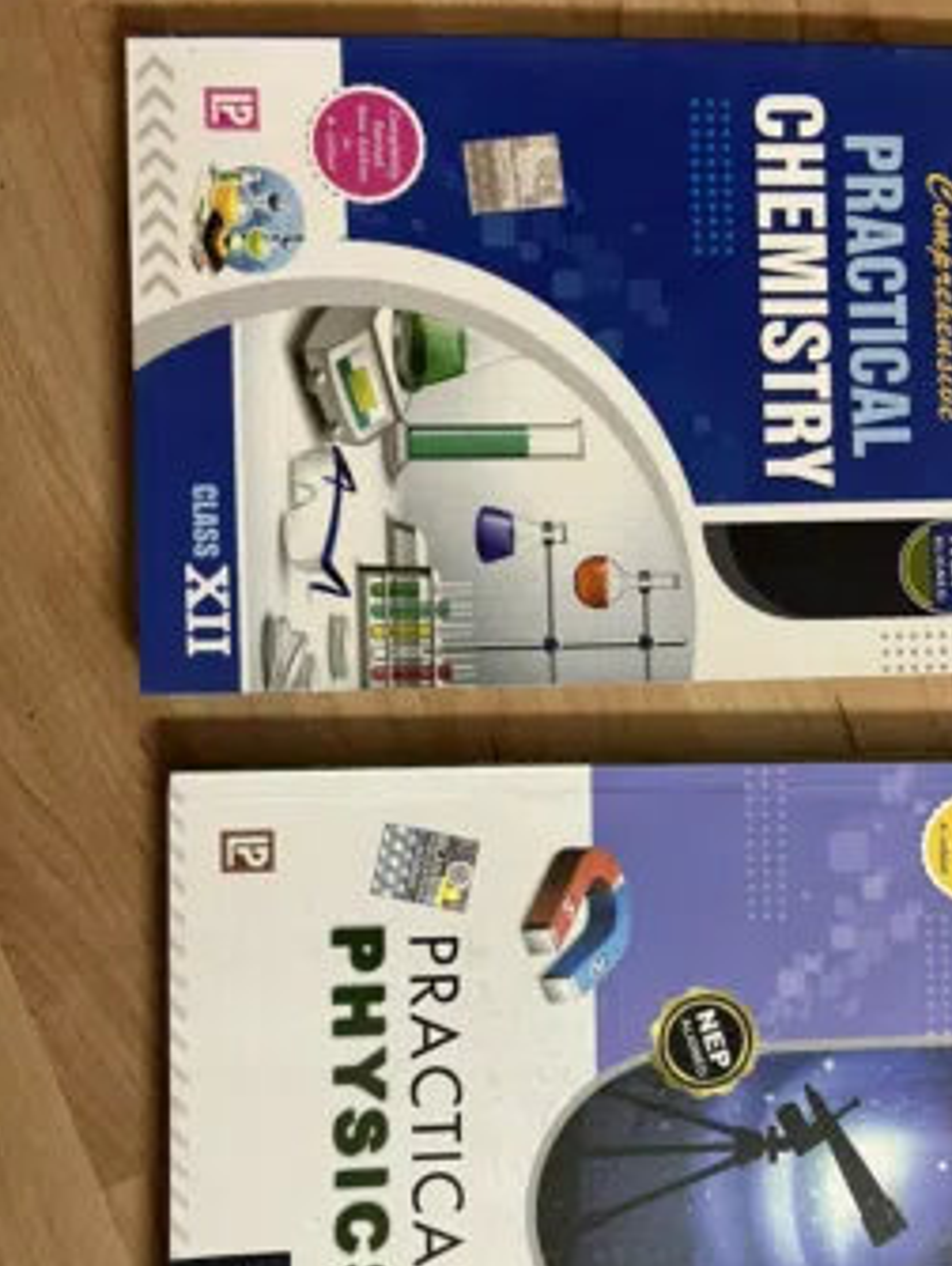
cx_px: 555
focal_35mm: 31
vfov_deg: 58.2
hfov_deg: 45.4
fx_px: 1135
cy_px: 703
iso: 400
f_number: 1.6
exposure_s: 1/60
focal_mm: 5.1
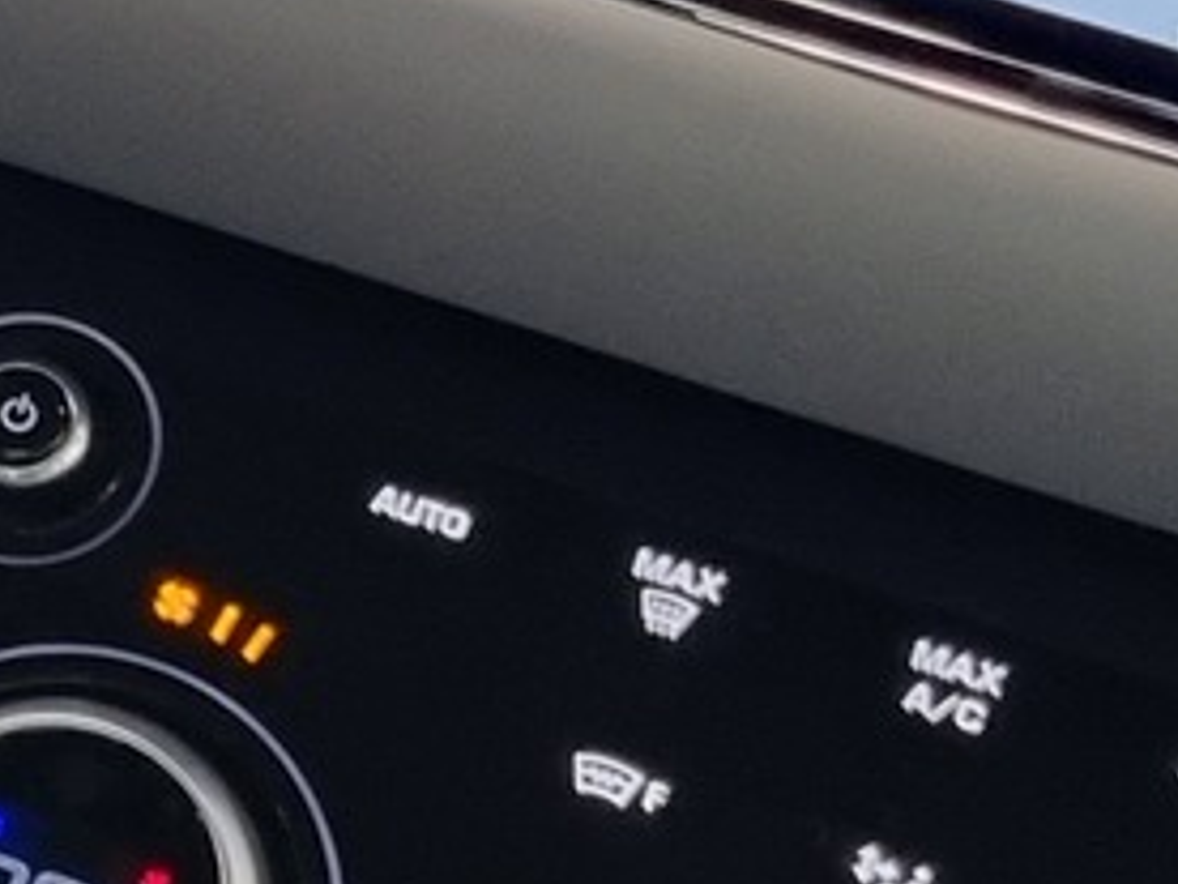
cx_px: -1583
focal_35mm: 190
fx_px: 6466
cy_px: -235
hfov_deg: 9.4
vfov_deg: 7.7
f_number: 1.8
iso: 200
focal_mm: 5.4
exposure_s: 1/40
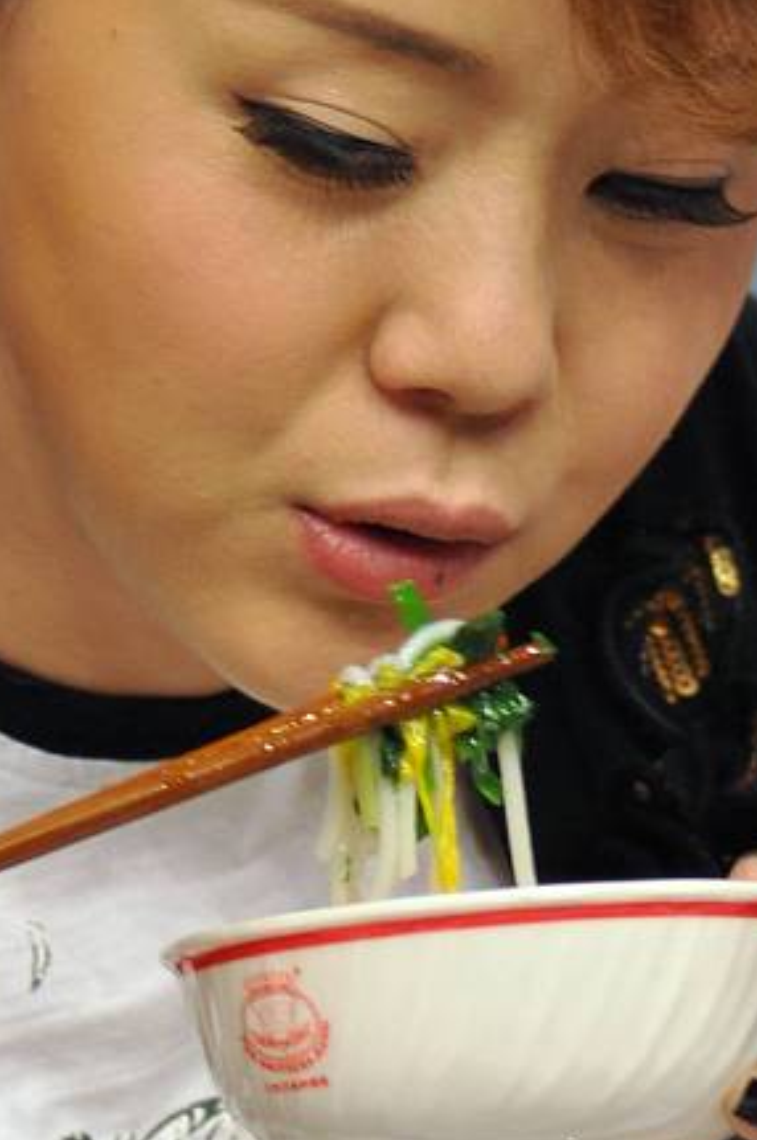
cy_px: 770
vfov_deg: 1.8
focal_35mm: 1169
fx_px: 36988
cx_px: 409
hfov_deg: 1.2
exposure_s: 1/100
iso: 640
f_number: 5.3
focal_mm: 280
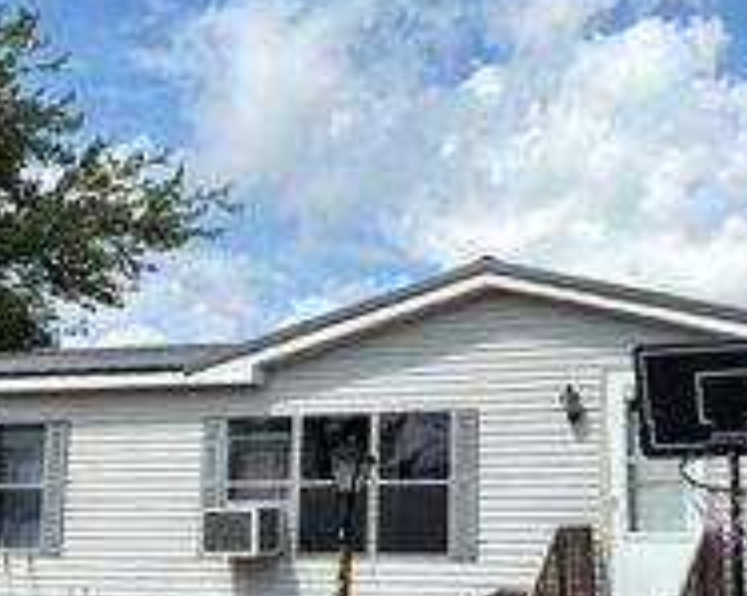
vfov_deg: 22.4
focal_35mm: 68
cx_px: 399
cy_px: 346
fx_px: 1501
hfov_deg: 27.9
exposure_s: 1/4255
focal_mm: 5.96
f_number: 1.6
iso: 50
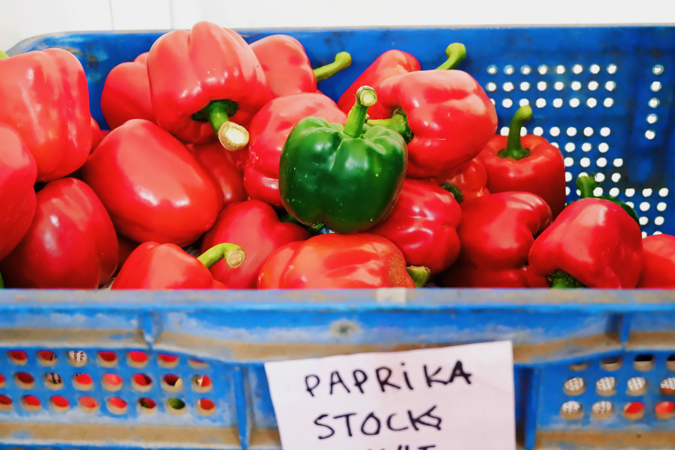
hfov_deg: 44.5
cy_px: 225
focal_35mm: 44
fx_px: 825
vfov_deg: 30.5
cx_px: 338
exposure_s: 1/7
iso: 3200
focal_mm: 29.5
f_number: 4.7
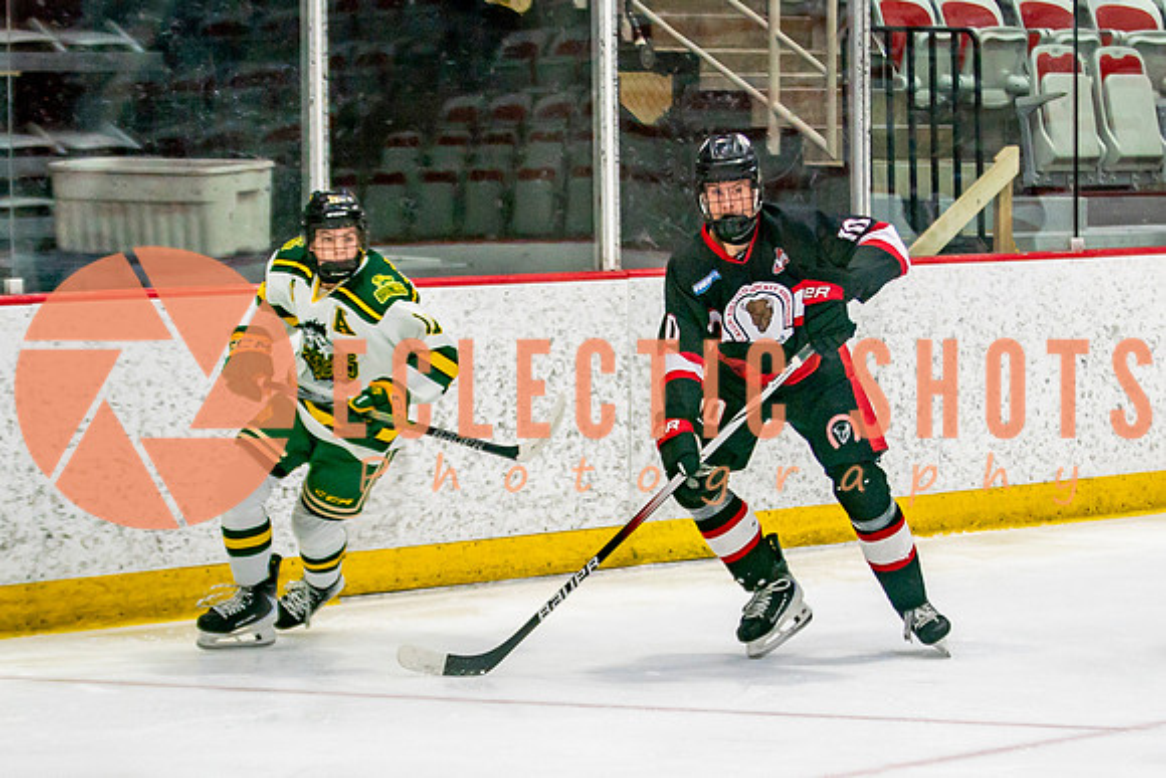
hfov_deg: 12.8
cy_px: 514
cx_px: 600
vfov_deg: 8.6
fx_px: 5200
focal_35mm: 161
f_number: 2.8
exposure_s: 1/640
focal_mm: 70
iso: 640
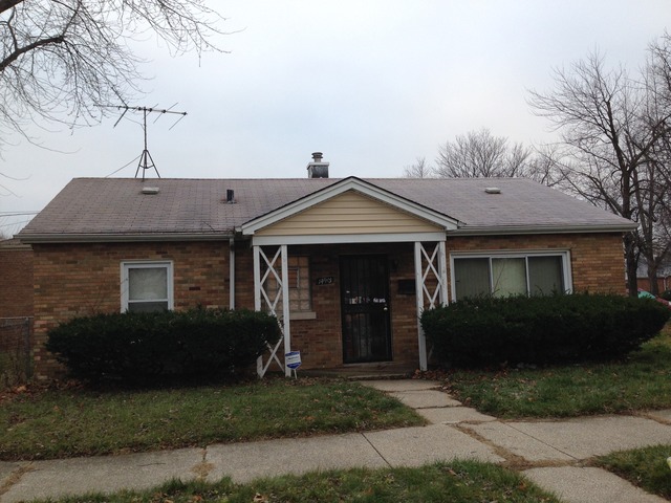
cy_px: 252
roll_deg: +0.8
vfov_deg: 42.9
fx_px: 640
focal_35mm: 33
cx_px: 336
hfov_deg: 55.4
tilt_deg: +3.2
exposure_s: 1/120
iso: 64
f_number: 2.4
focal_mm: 4.12
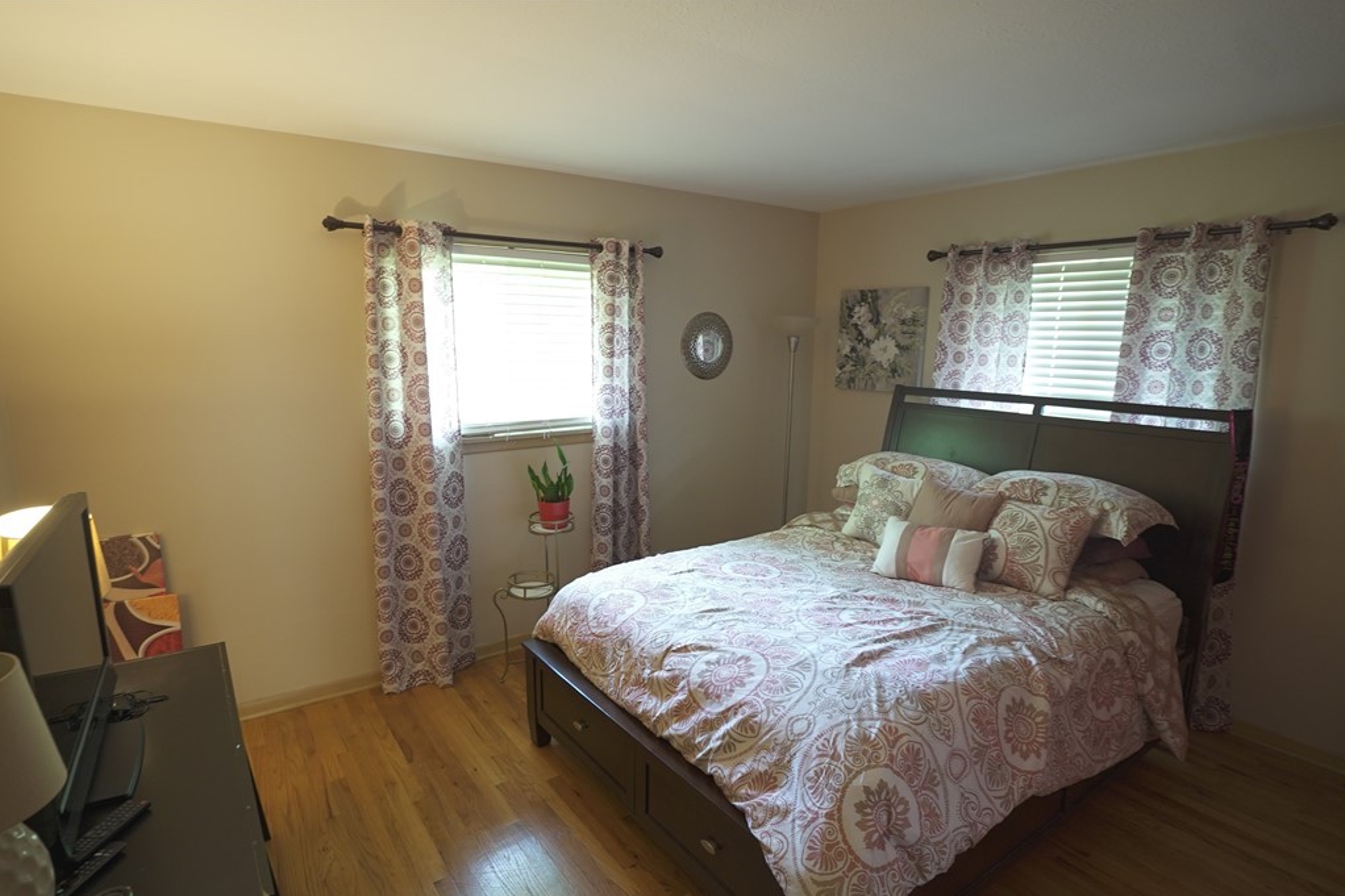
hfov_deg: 93.3
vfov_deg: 70.4
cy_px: 474
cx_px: 653
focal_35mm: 17
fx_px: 635
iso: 800
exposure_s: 1/30
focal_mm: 11
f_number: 2.8
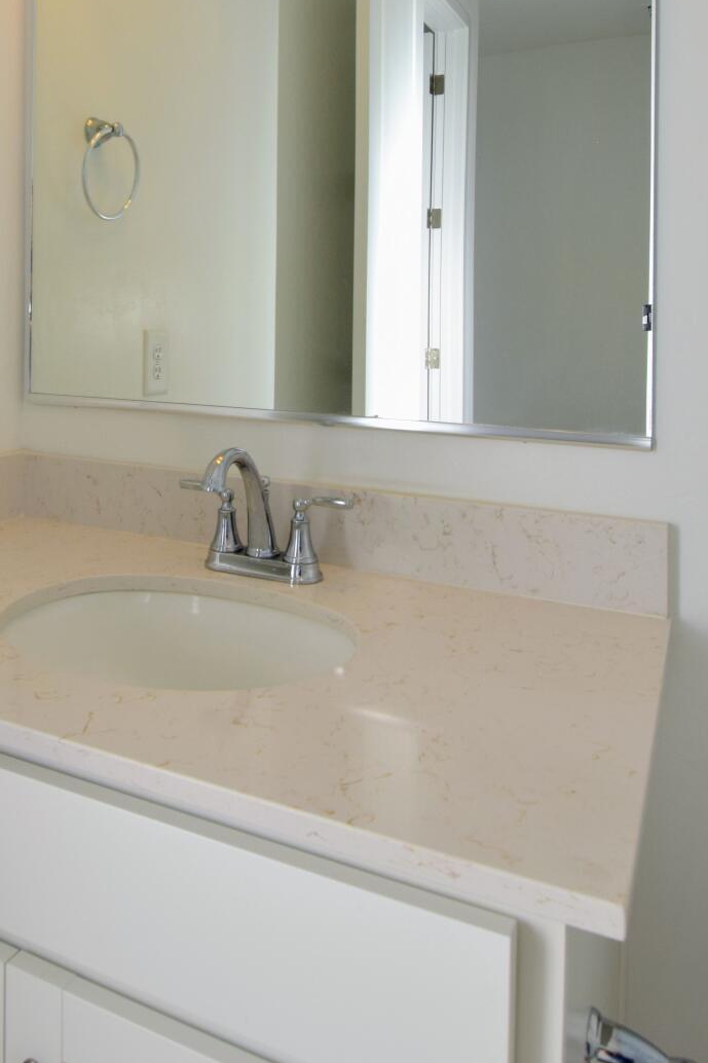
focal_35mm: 29
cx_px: 225
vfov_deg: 61.5
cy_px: 325
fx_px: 856
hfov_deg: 44.2
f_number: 9
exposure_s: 1/200
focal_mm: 10
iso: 400
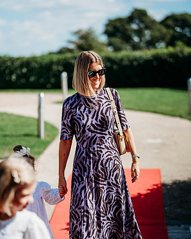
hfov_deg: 15.9
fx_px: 685
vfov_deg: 19.8
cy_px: 126
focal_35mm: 97
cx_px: 96
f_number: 1.8
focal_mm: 85
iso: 100
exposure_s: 1/5000
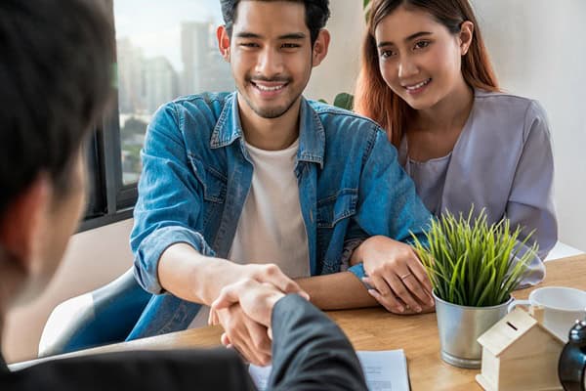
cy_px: 196
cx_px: 293
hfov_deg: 37.9
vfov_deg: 25.8
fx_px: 855
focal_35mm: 52
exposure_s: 1/100
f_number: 3.5
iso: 200
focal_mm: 35
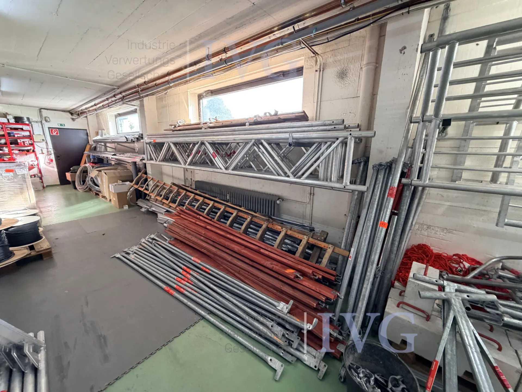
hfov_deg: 102.1
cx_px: 261
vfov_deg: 85.7
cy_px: 196
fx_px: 211
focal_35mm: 14
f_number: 2.2
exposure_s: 1/100
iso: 320
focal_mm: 2.22
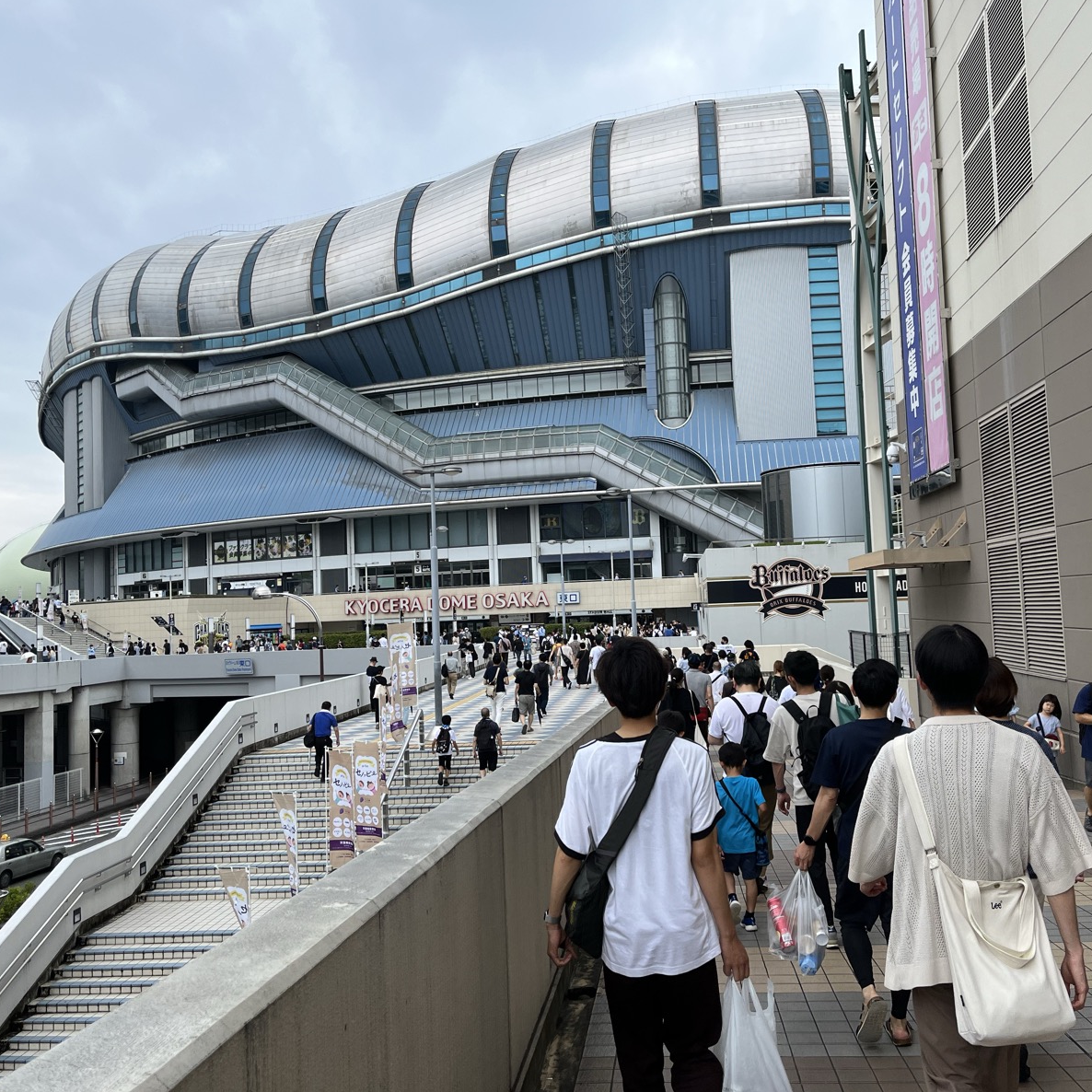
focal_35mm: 31
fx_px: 1106
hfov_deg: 52.5
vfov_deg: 52.5
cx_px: 581
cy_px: 540
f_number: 1.6
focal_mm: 5.1
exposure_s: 1/1776
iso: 50
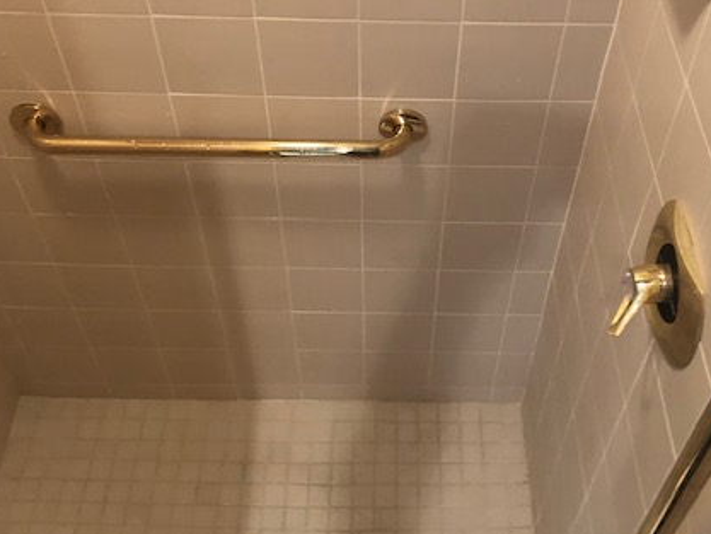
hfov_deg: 43.8
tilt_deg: -49.7
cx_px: 401
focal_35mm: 43
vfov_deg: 33.5
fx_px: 883
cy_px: 218
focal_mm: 3.99
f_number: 1.8
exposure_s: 1/12
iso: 100
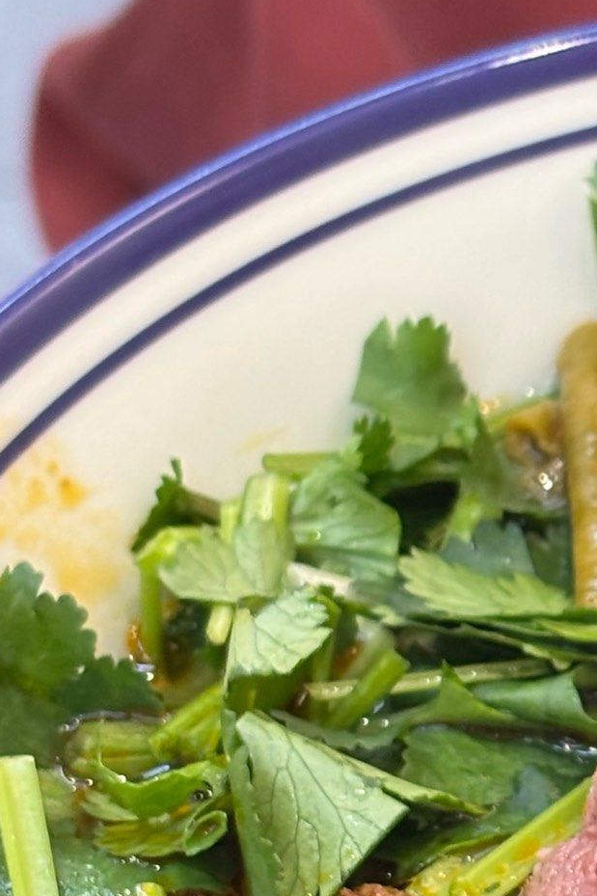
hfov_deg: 8.4
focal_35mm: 159
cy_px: 765
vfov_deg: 12.8
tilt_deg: -43.0
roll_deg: +1.2
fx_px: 3956
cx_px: 965
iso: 100
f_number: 1.6
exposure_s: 1/50
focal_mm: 5.96
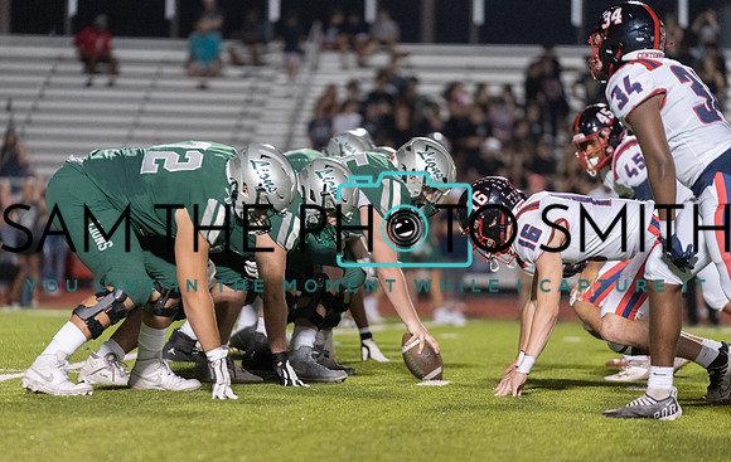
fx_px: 4562
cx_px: 337
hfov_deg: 9.2
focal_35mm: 228
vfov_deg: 5.8
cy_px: 263
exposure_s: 1/1250
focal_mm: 198
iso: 6400
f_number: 2.8
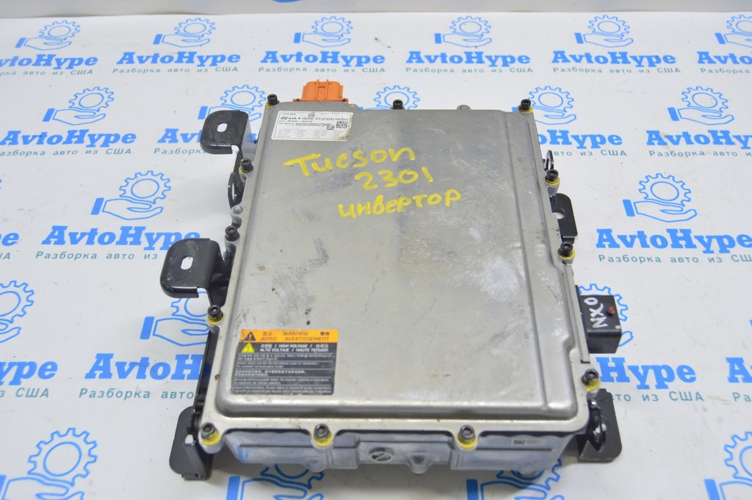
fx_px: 720
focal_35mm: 34
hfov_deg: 55.1
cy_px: 250
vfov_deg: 38.3
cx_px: 376
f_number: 5.6
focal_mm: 23
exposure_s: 1/20
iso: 400
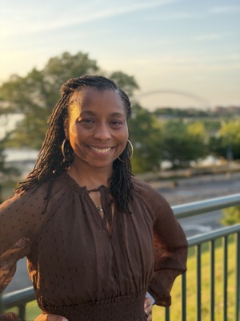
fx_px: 444
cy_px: 160
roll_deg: -0.1
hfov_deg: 30.3
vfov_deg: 39.7
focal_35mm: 48
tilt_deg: -6.1
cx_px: 120
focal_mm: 6.76
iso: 80
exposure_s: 1/432
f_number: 1.78
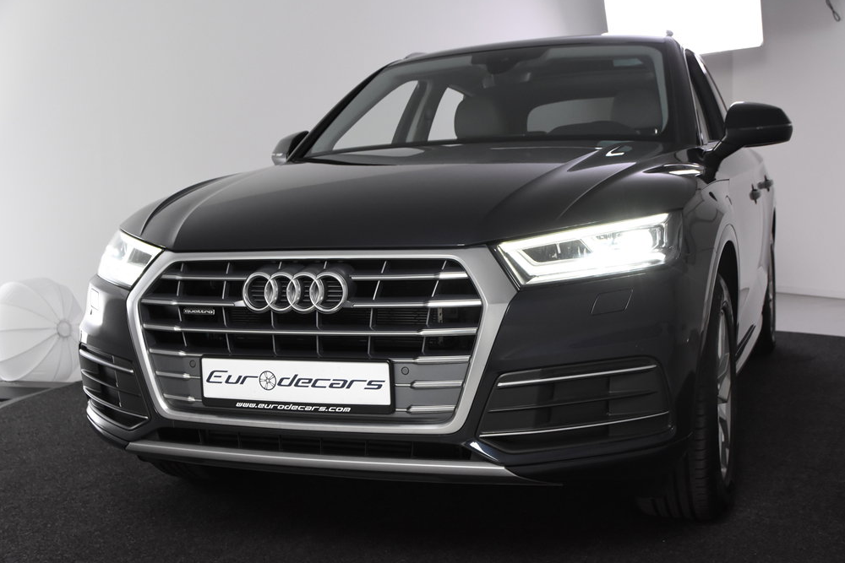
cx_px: 425
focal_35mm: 43
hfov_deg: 45.4
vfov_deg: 31.2
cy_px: 277
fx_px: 1009
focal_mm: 28
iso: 1600
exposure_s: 1/125
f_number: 5.6
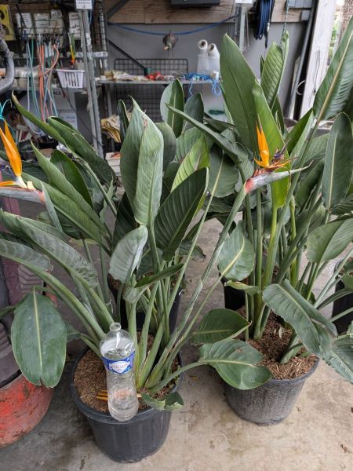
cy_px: 236
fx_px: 326
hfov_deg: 56.8
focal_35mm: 24
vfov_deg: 71.6
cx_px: 176
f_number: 1.68
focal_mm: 6.9
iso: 347
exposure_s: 1/442
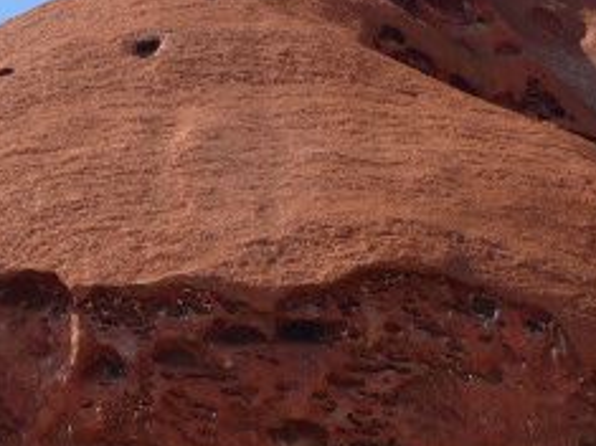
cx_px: 340
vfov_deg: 18.1
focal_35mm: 79
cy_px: 474
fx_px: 1359
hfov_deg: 24.7
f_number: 3.5
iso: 80
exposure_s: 1/400
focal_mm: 5
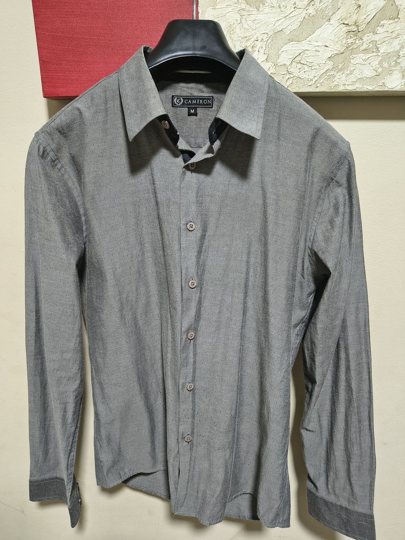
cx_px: 202
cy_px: 270
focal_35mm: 24
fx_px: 374
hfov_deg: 56.8
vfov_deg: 71.6
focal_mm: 5.56
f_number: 1.8
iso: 1500
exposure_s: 1/60
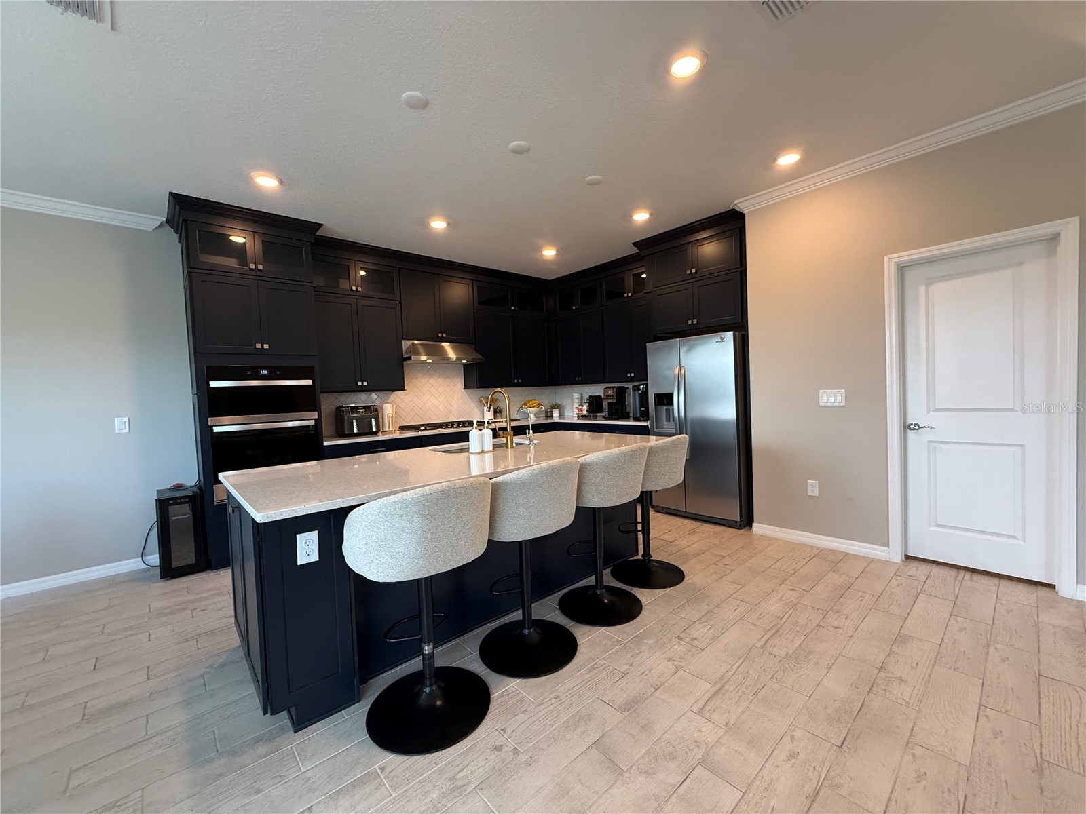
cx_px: 543
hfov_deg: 102.1
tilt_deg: -1.9
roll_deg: +1.9
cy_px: 407
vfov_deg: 85.7
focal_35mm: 14
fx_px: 439
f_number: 2.2
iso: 320
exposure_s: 1/120
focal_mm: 2.22
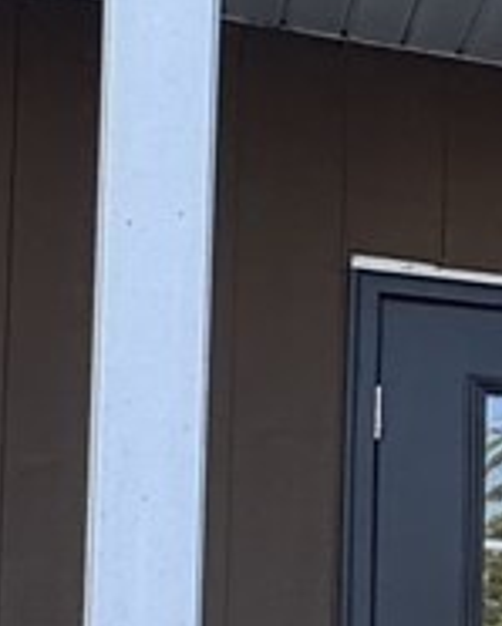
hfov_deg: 10.3
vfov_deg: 16.6
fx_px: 2097
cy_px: 660
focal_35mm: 113
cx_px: 1452
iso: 40
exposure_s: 1/280
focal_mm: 2.22
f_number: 2.2
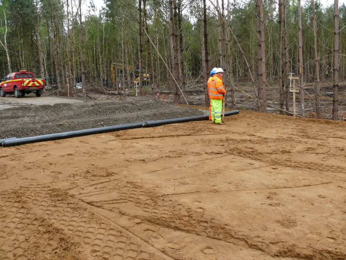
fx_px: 350
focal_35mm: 35
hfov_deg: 52.6
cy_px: 130
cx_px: 173
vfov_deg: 40.7
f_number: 4
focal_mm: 7.4
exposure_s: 1/125
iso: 100
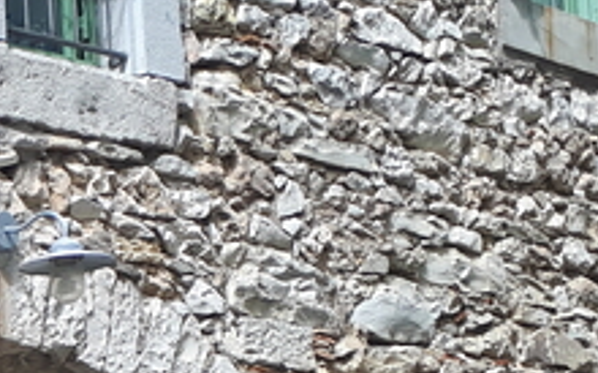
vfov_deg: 10.1
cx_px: -617
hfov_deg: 14.0
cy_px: 547
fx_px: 2035
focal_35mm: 125
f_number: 1.9
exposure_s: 1/533
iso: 40
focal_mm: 3.6
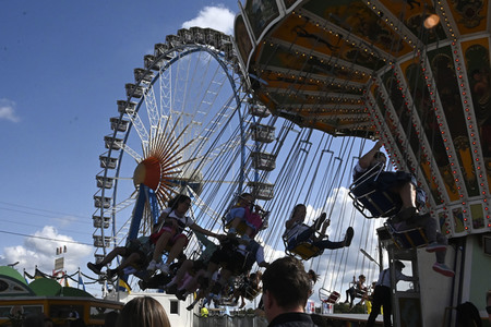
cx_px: 246
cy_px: 164
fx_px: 573
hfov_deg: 46.4
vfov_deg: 31.9
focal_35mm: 42
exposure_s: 1/2500
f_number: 22
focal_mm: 28
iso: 4000
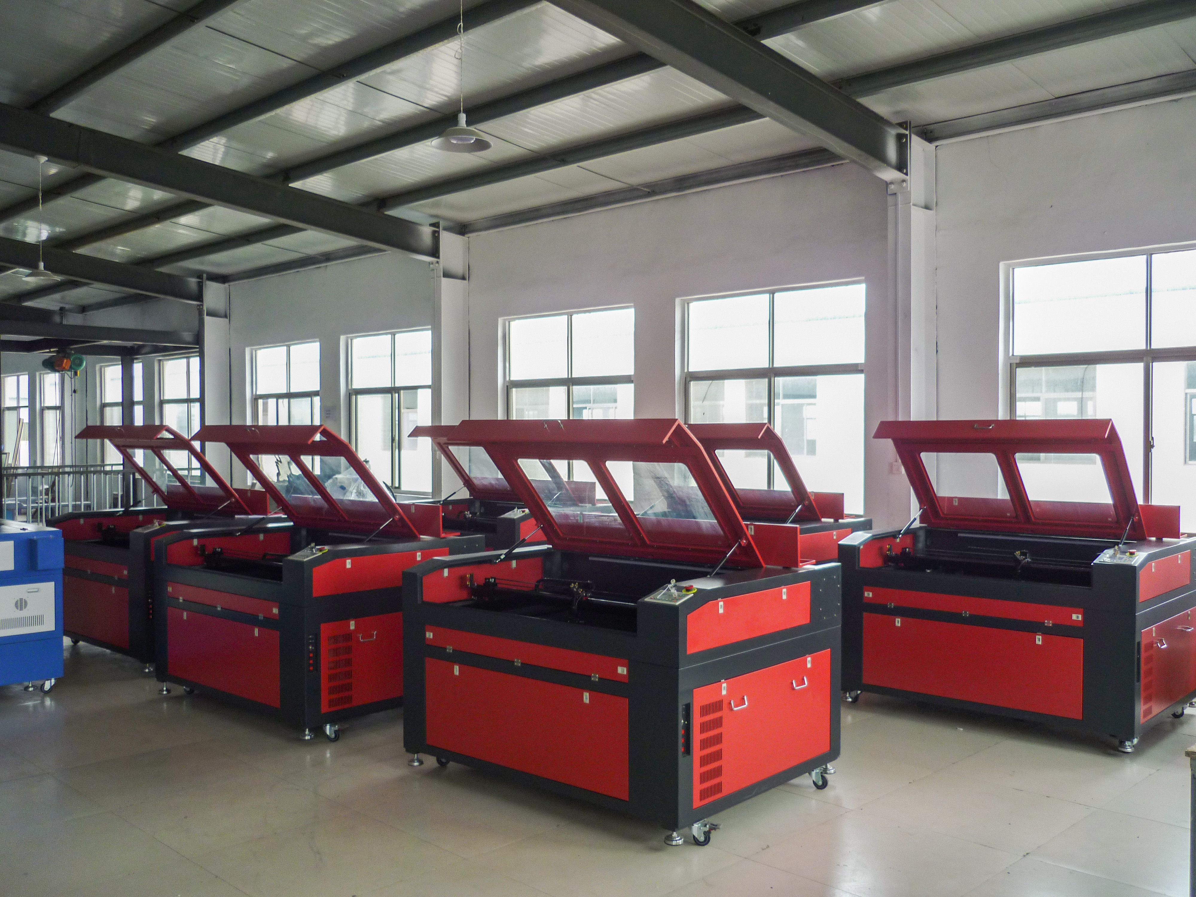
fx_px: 1071
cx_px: 598
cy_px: 448
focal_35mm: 31
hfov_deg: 58.4
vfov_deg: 45.4
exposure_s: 1/100
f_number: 2.8
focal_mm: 5.5
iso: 80
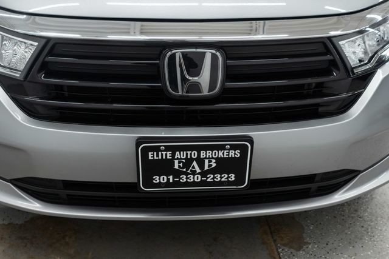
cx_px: 194
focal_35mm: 42
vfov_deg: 31.9
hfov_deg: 46.4
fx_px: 454
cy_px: 130
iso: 200
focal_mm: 28
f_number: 3.2
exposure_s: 1/40
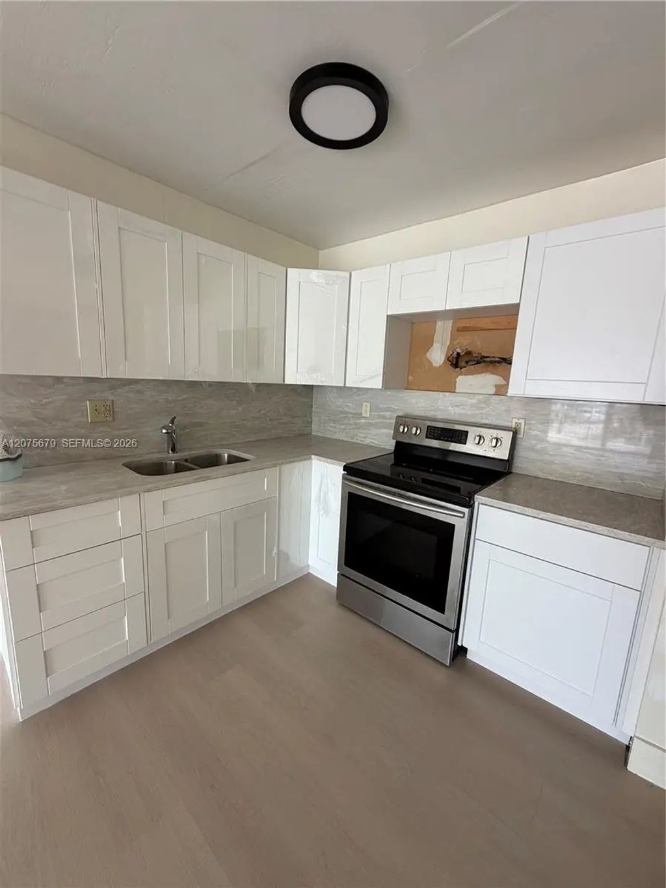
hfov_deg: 85.7
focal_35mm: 14
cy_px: 444
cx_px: 333
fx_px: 359
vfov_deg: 102.1
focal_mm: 2.22
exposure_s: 1/121
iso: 160
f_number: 2.2
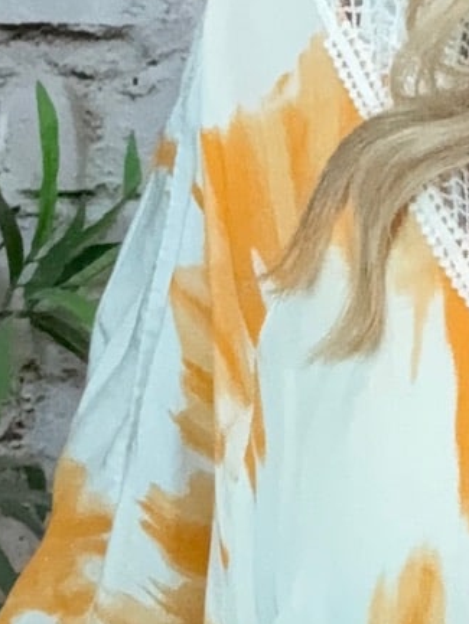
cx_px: 608
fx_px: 2564
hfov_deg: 10.2
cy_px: 572
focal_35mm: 142
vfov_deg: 13.8
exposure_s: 1/50
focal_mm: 2.69
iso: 250
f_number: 1.9
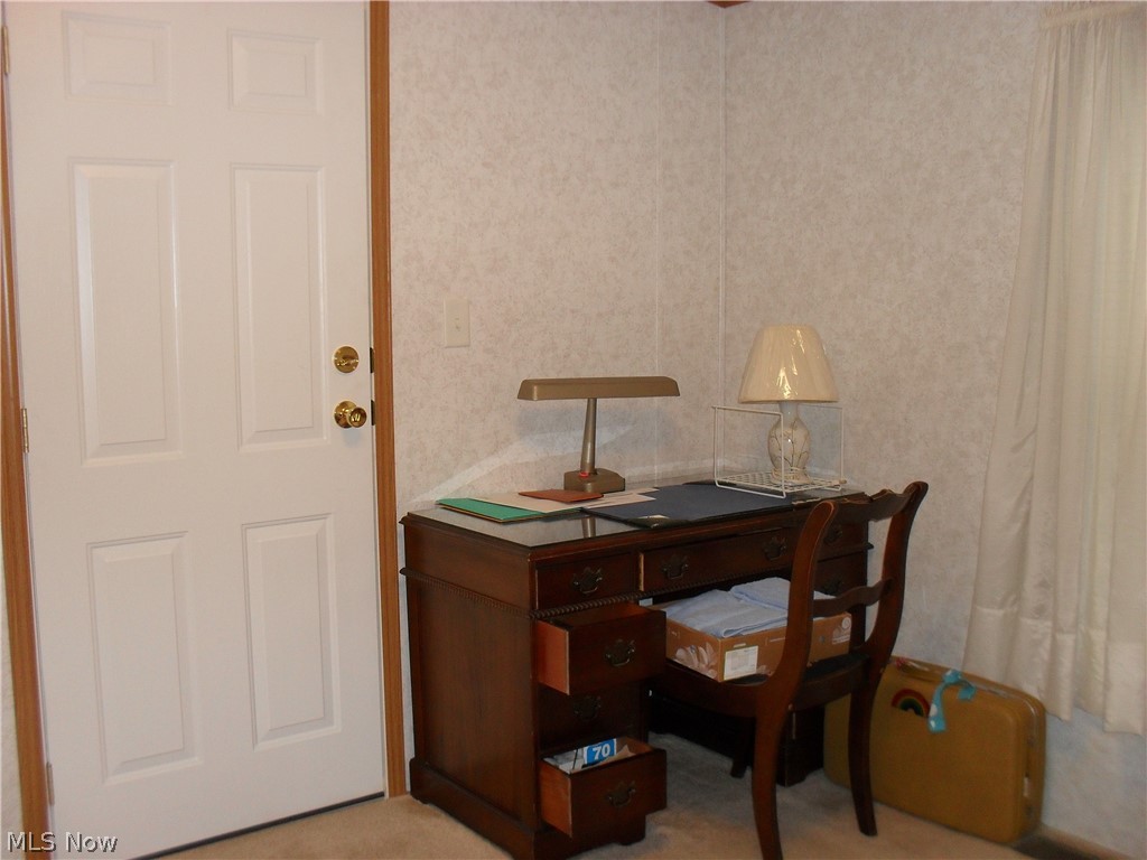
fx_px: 1160
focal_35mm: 35
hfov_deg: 52.6
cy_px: 430
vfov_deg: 40.7
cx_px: 574
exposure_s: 1/45
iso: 200
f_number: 3.2
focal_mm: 6.3
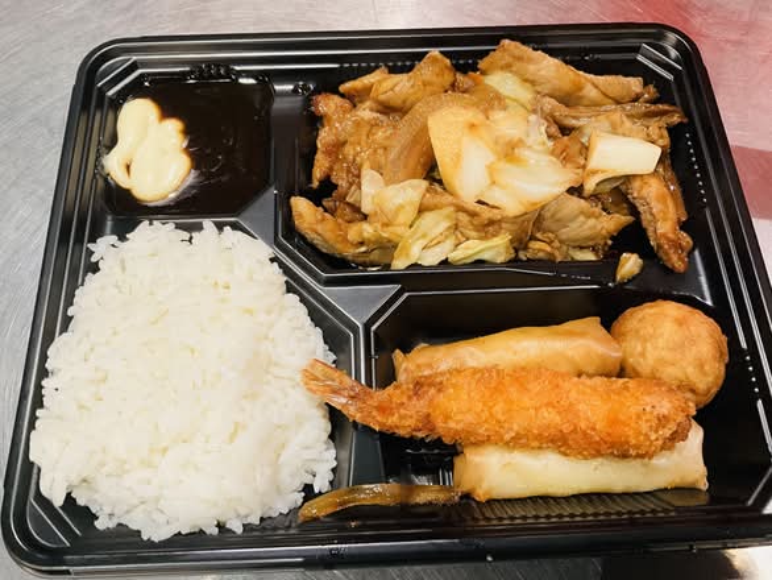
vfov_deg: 48.3
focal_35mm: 29
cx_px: 386
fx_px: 647
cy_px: 290
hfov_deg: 61.6
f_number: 1.8
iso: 80
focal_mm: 3
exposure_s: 1/50
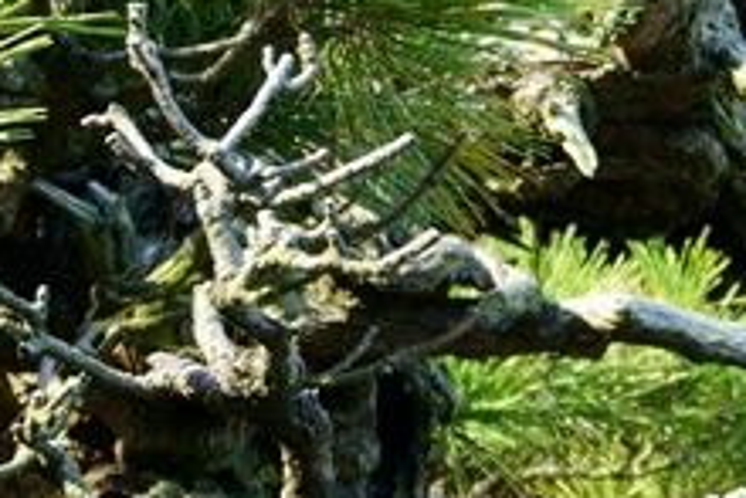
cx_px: 1261
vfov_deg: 6.6
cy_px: -53
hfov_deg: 9.4
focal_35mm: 209
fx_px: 4334
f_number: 5
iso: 100
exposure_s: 1/160
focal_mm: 24
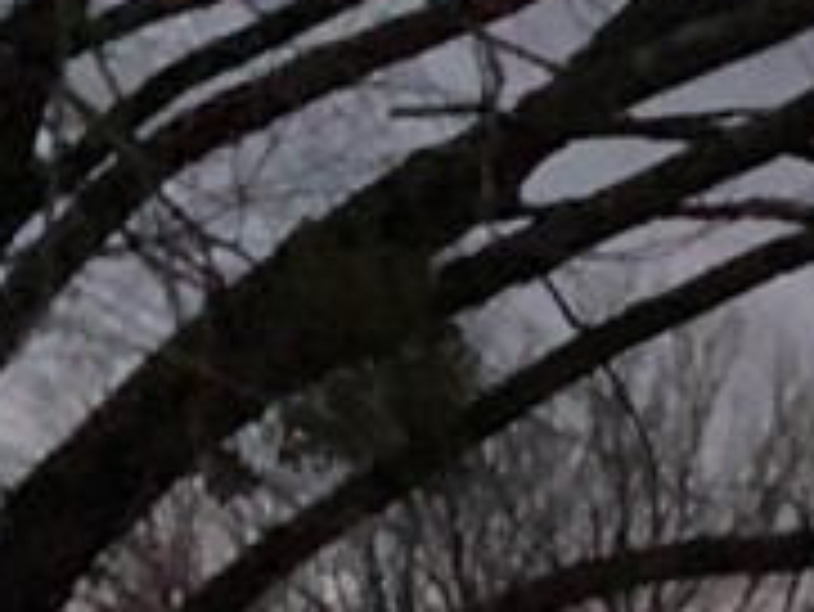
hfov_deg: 10.2
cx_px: 2172
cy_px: 1048
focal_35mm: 158
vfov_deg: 9.0
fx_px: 3718
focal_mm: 4
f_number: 1.8
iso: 320
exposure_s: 1/4
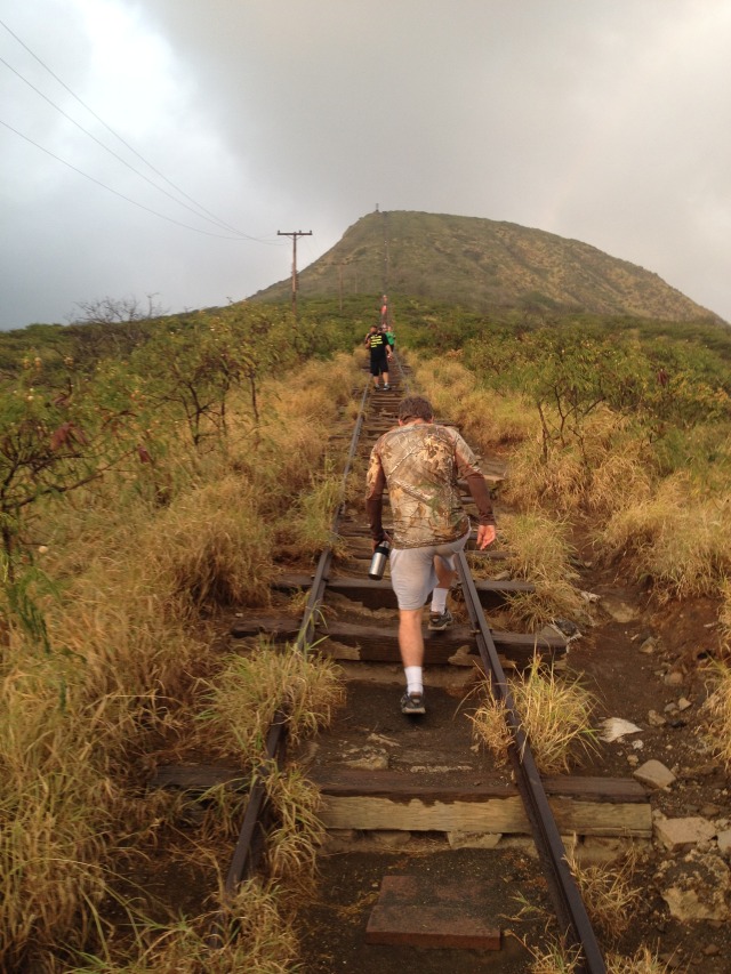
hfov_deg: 40.7
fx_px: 985
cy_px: 487
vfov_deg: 52.6
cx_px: 366
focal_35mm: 35
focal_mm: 4.28
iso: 50
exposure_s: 1/60
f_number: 2.4
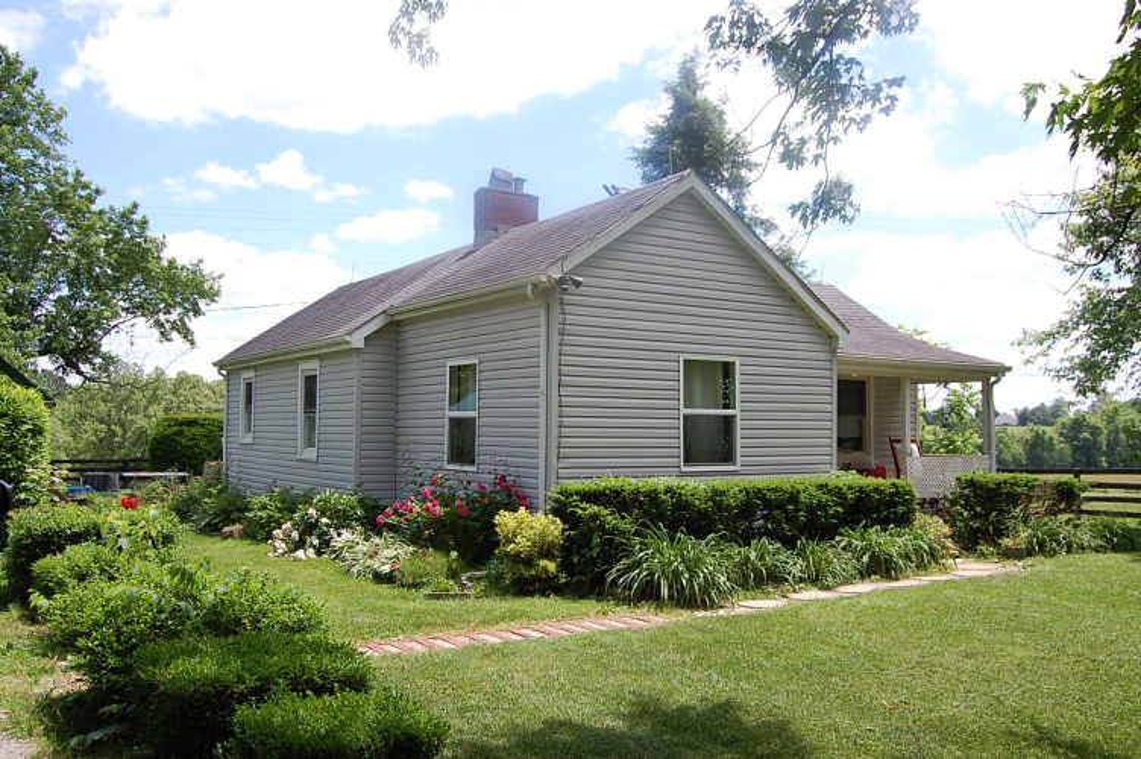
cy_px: 380
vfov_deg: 39.9
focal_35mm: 33
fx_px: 1045
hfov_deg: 57.3
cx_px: 570
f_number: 8
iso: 200
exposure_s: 1/250
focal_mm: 22
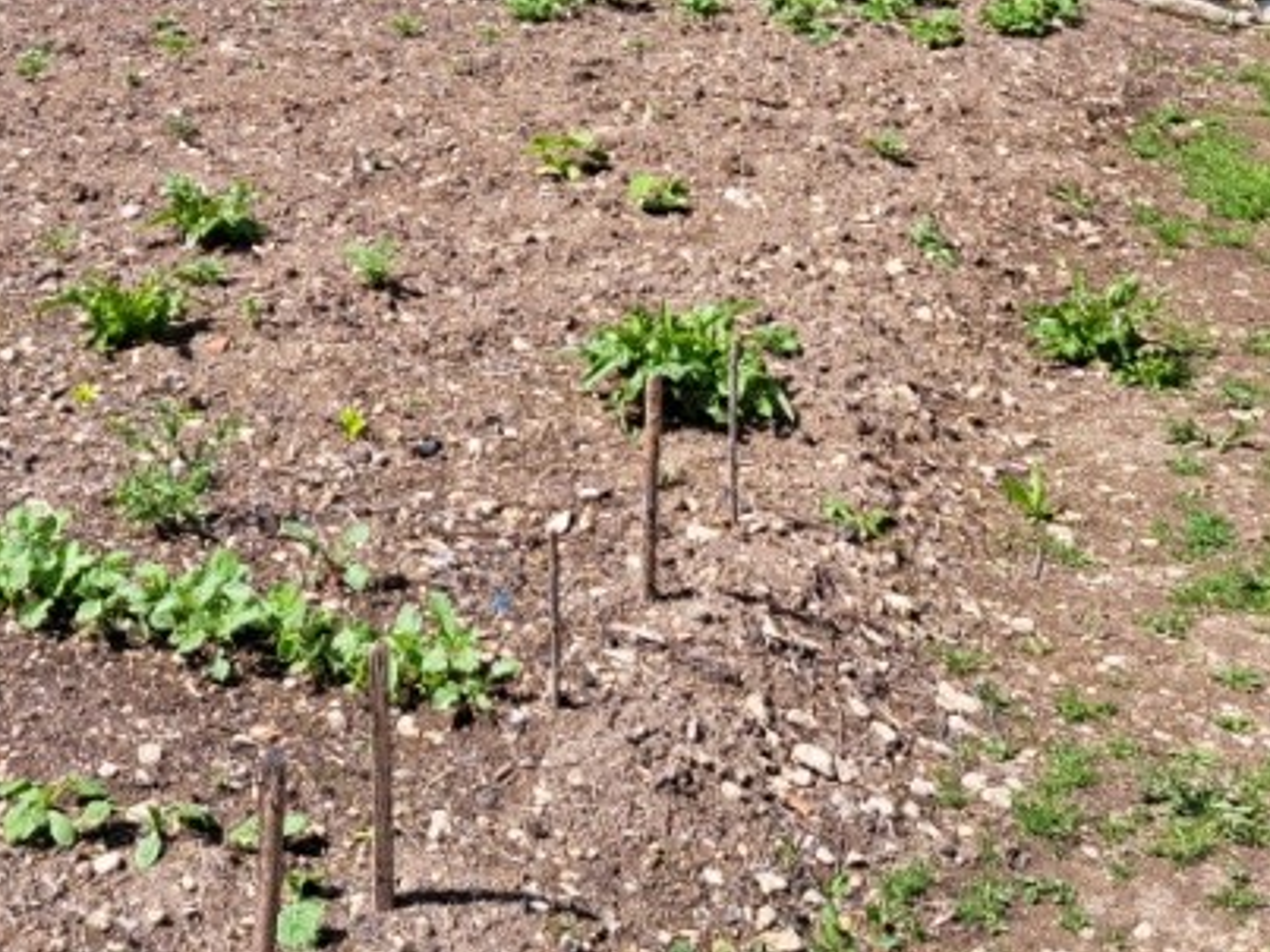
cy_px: -255
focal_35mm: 61
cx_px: 570
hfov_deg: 31.7
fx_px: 2237
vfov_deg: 21.8
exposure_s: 1/1054
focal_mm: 5.23
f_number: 1.8
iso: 50
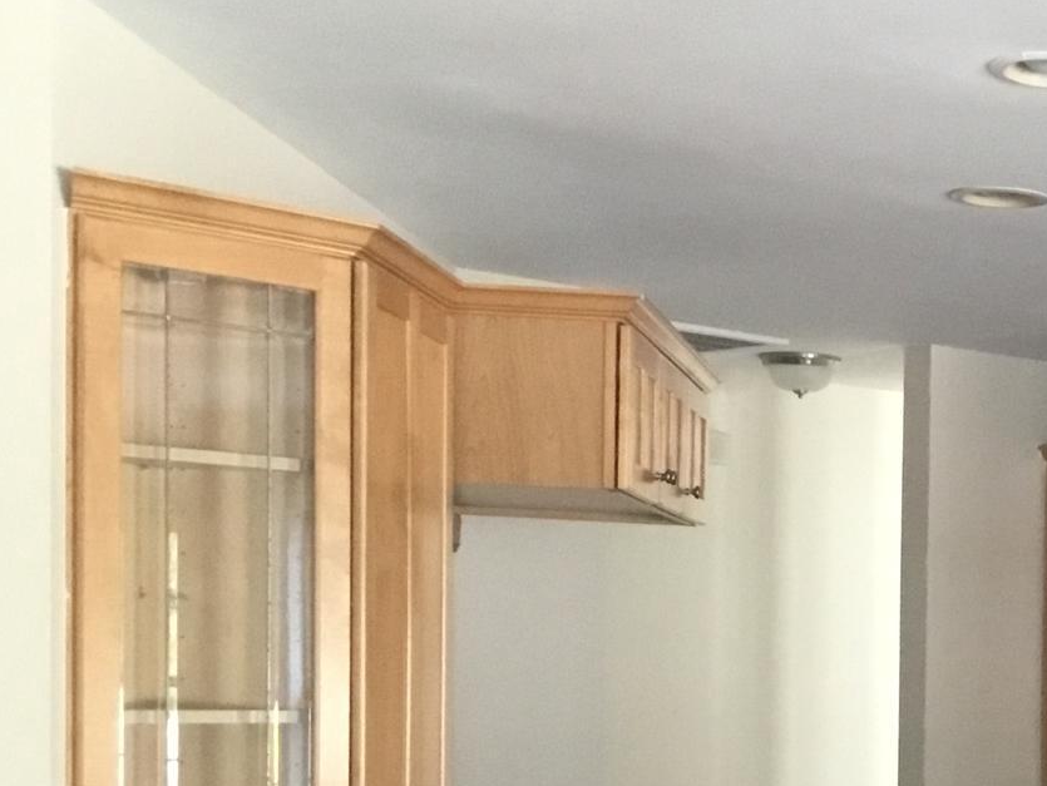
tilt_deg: -5.1
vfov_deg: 18.9
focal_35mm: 76
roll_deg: -2.4
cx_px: 1200
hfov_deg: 23.7
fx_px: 2300
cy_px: 778
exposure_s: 1/30
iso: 200
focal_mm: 3.3
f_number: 2.4
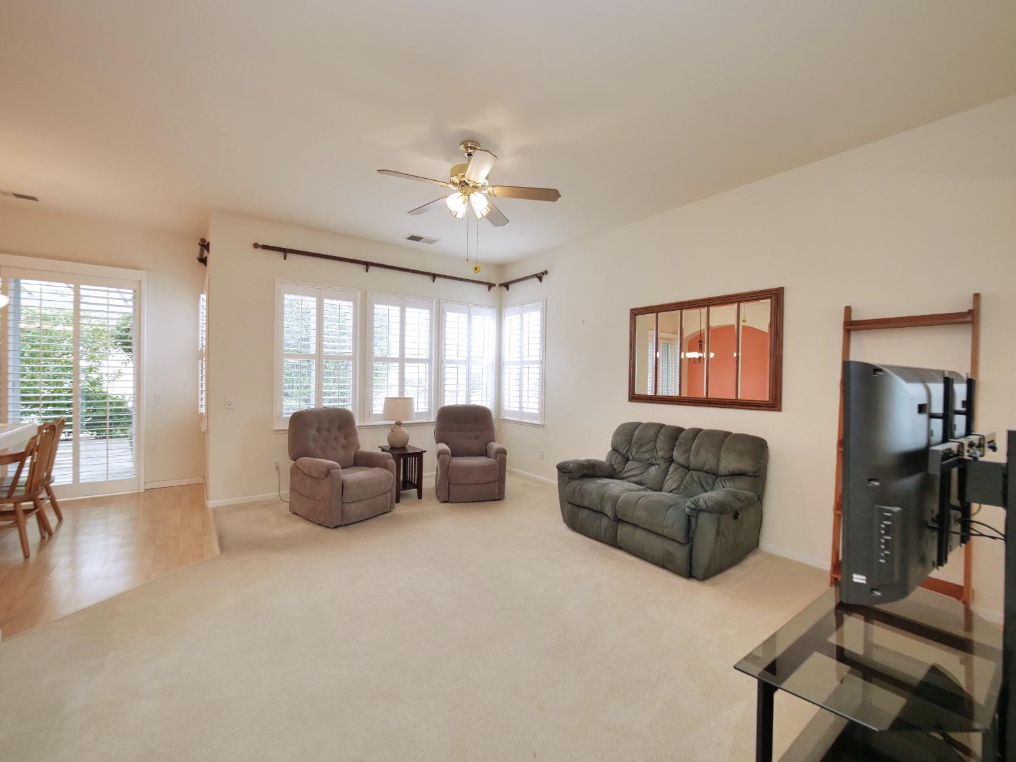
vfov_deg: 85.7
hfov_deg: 102.1
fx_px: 411
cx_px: 508
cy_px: 381
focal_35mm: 14
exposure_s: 1/160
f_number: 3.5
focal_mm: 7
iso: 800
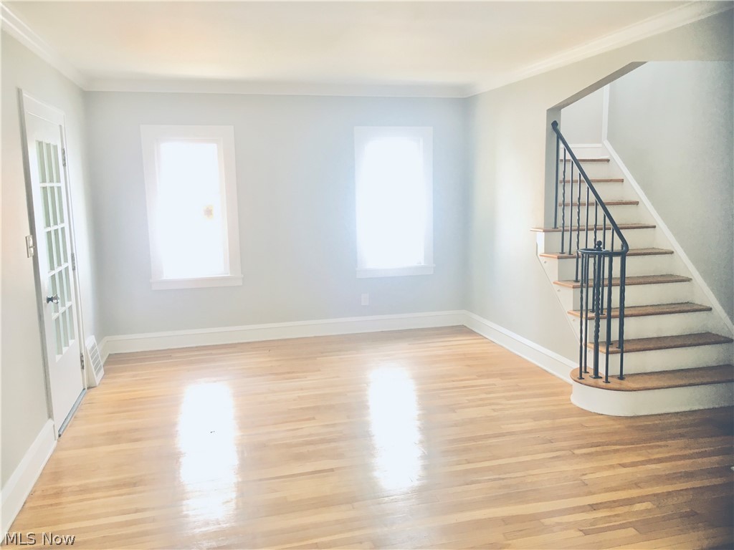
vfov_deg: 48.2
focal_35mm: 29
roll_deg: +1.6
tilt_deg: -7.2
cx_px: 367
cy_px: 275
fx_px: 615
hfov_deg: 61.7
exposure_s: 1/30
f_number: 2.2
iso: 50
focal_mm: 4.15
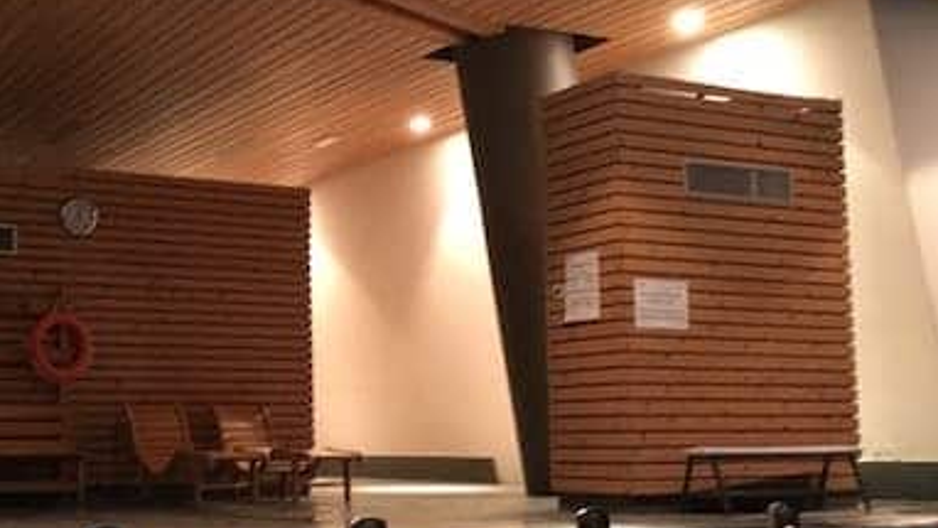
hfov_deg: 38.2
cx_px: 233
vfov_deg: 22.6
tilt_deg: +7.8
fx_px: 1318
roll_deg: +0.6
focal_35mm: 53
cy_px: 324
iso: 320
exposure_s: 1/17
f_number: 2.2
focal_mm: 4.15
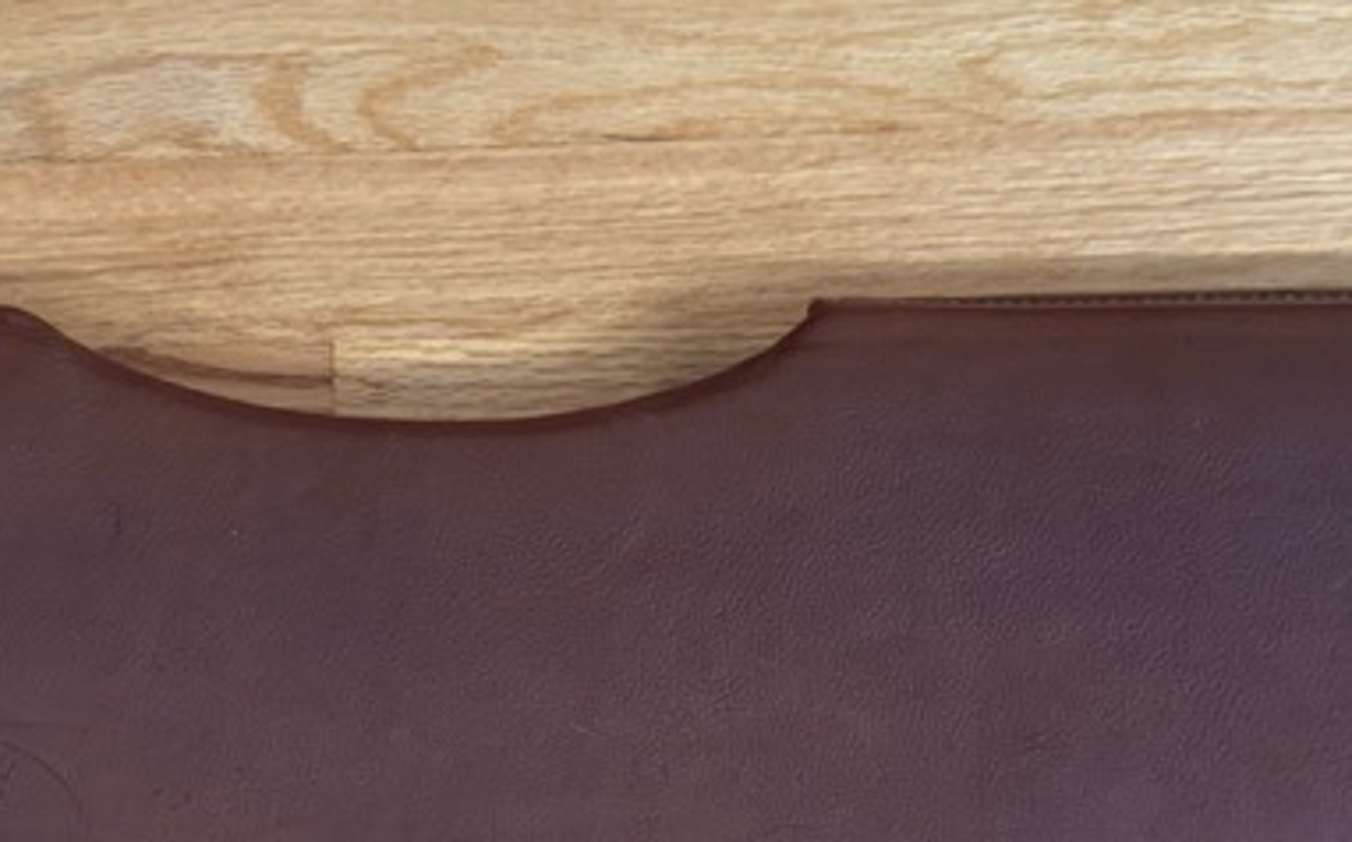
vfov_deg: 21.3
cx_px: 467
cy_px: 706
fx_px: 2209
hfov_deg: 33.8
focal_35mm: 60
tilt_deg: -69.7
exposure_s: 1/56
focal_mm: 6.76
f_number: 1.78
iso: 800
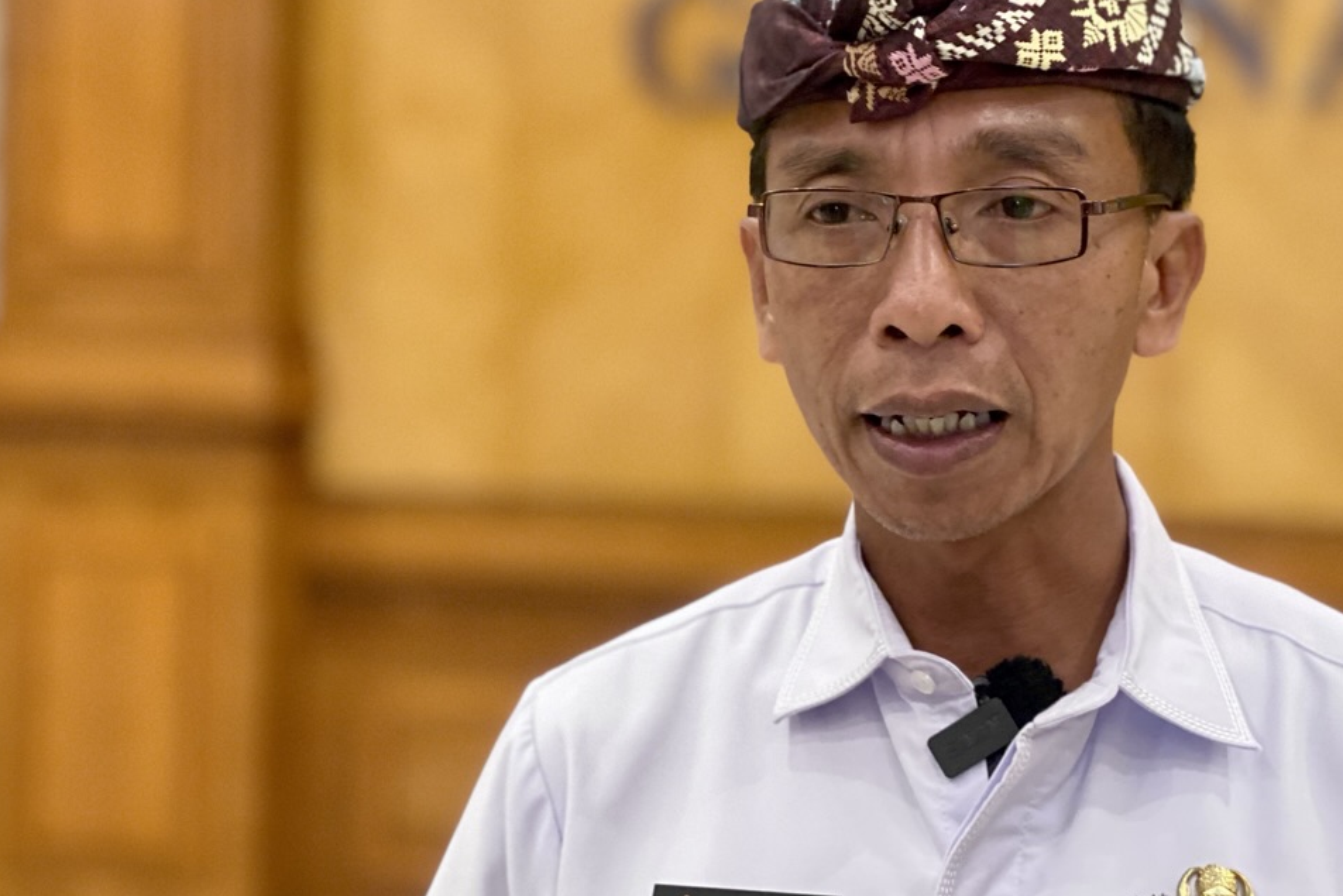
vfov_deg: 17.9
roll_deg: -1.2
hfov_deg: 26.5
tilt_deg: -0.5
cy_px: 322
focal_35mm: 76
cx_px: 862
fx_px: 2835
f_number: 2
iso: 320
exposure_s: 1/33
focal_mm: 6
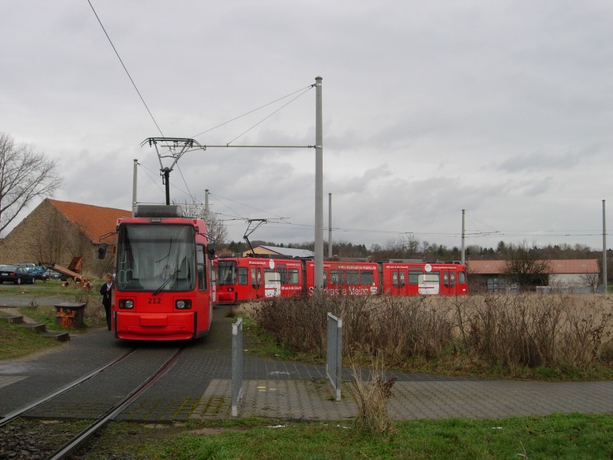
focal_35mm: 41
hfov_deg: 45.8
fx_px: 726
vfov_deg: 35.1
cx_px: 306
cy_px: 230
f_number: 4.9
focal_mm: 8.5
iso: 100
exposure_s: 1/264
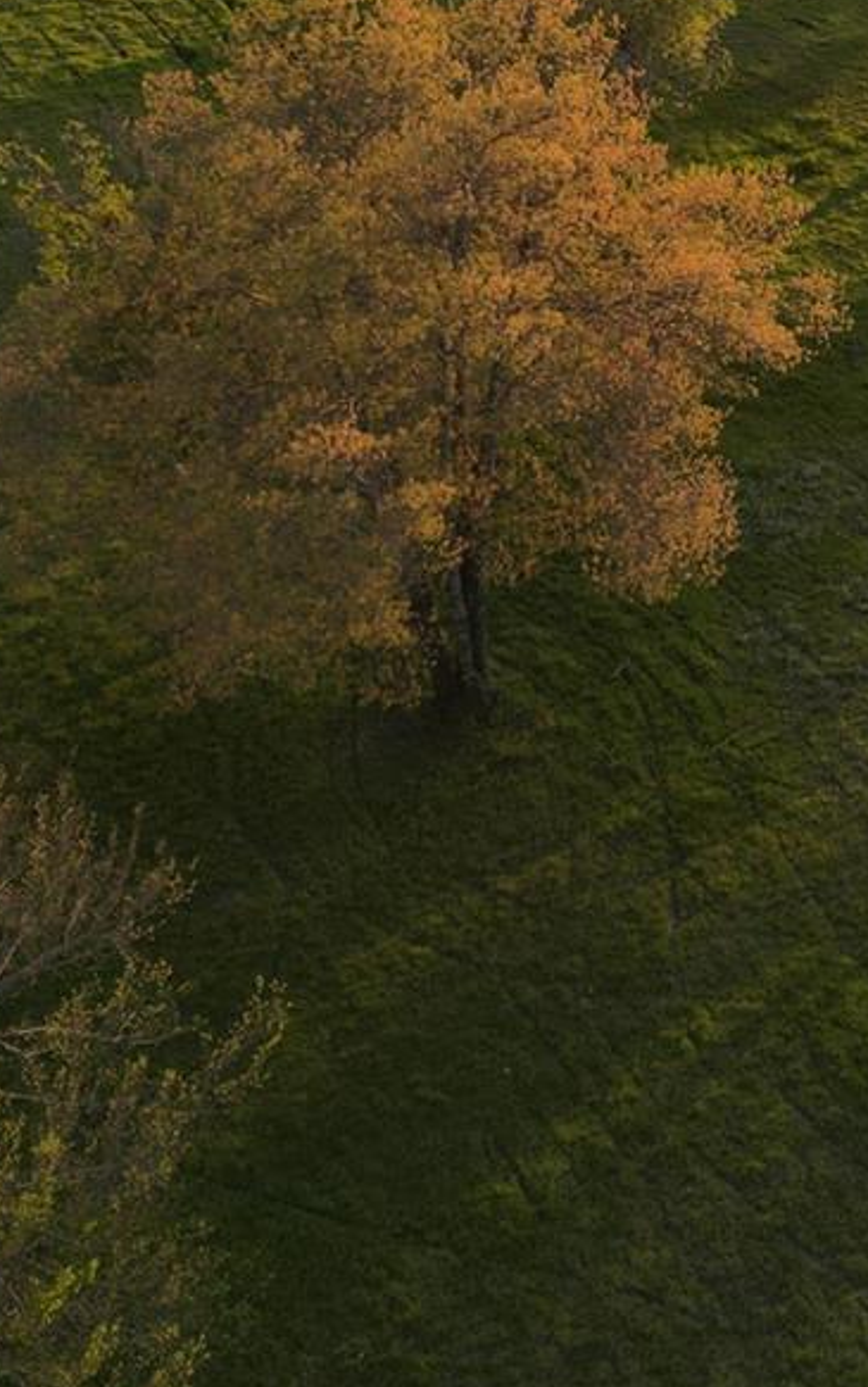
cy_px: 79
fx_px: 2533
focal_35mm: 67
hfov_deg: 18.5
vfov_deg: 29.1
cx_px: 1030
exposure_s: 1/320
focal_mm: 6.72
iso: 100
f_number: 1.7
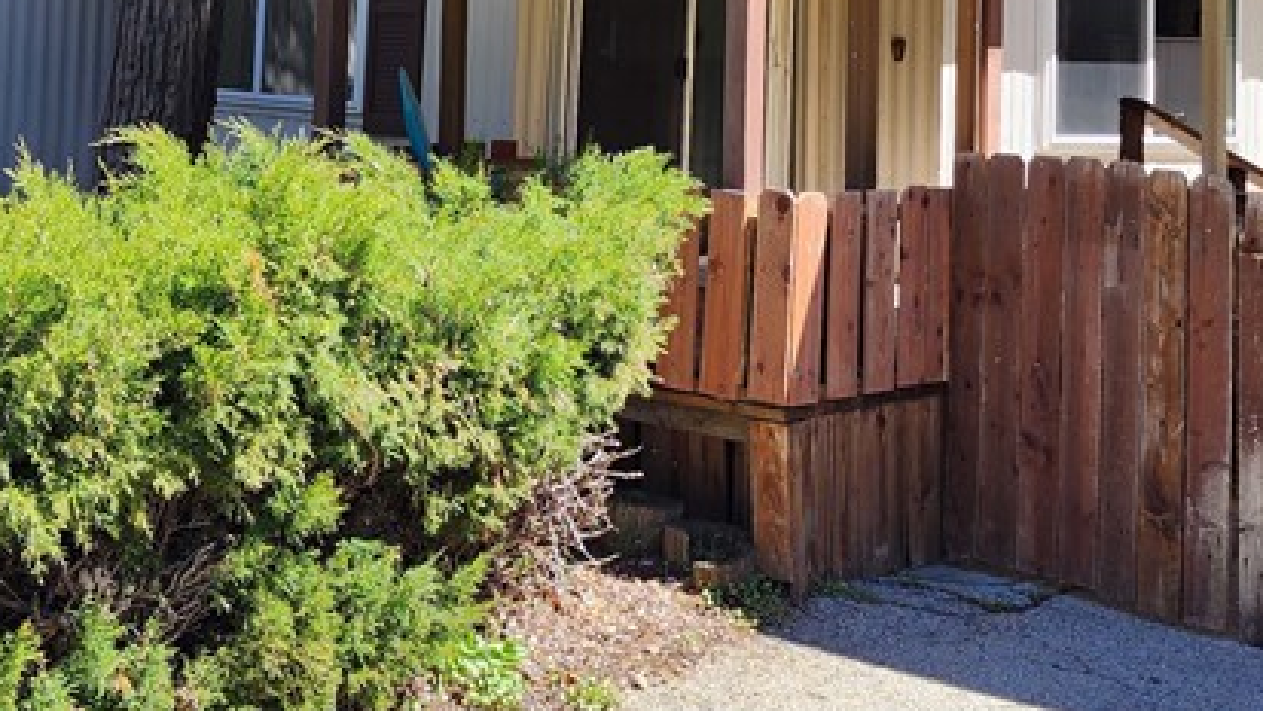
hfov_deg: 33.8
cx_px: 552
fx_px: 2077
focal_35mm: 62
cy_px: -76
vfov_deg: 18.7
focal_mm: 6.4
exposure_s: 1/278
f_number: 1.8
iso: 12
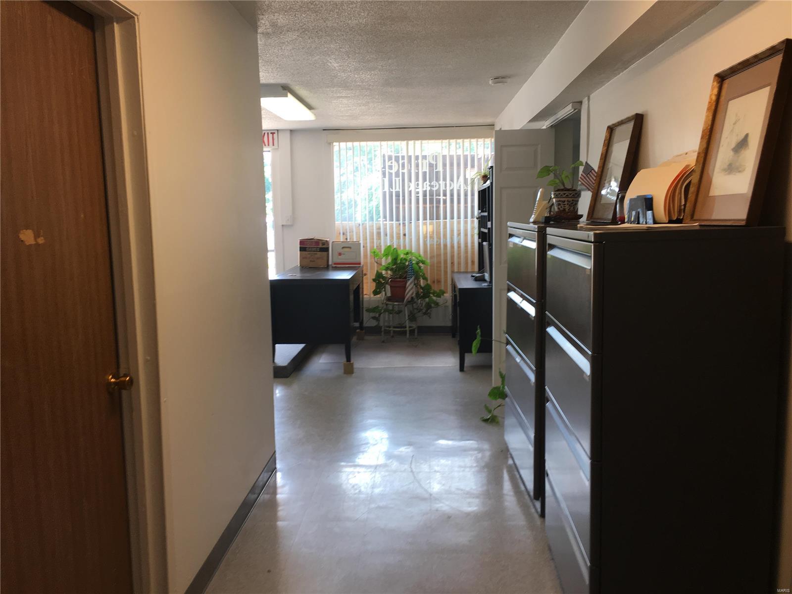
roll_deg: +0.5
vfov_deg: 48.2
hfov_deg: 61.7
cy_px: 297
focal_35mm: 29
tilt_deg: -5.1
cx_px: 396
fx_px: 664
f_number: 2.2
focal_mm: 4.15
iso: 32
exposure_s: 1/60
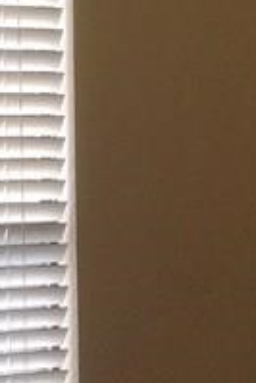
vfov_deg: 13.2
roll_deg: -0.2
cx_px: 266
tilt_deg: -3.6
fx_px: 1650
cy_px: 306
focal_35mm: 155
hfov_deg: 8.8
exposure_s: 1/206
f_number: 2.2
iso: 32
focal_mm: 4.15
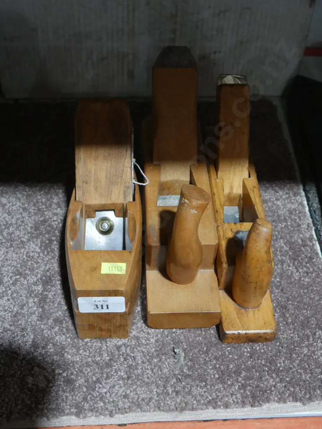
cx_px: 161
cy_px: 214
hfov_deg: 29.1
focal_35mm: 50
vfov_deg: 38.2
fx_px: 620
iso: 1000
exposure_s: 1/60
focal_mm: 25
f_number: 5.3
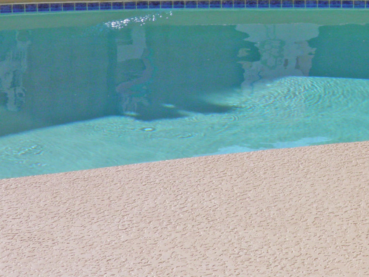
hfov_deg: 13.0
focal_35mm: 146
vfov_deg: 9.9
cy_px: -103
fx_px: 1556
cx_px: 491
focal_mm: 8.9
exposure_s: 1/320
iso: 50
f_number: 5.5
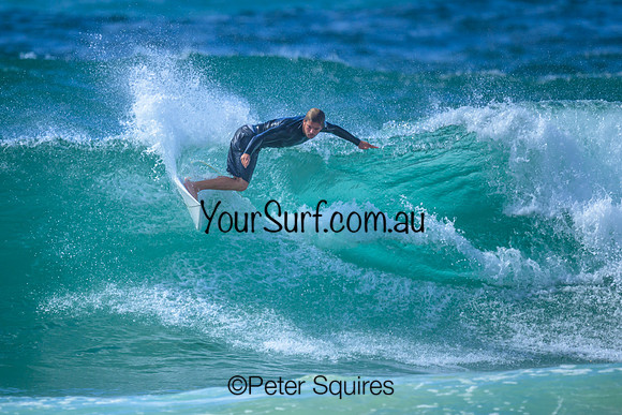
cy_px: 226
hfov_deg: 1.9
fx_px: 18992
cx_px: 249
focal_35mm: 1099
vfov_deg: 1.3
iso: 360
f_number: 6.3
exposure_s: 1/2000
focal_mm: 800
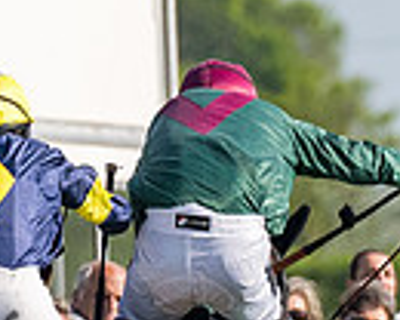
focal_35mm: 2459
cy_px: 678
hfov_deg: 0.8
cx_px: 246
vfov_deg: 0.6
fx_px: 29111
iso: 500
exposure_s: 1/6400
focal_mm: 200
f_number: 4
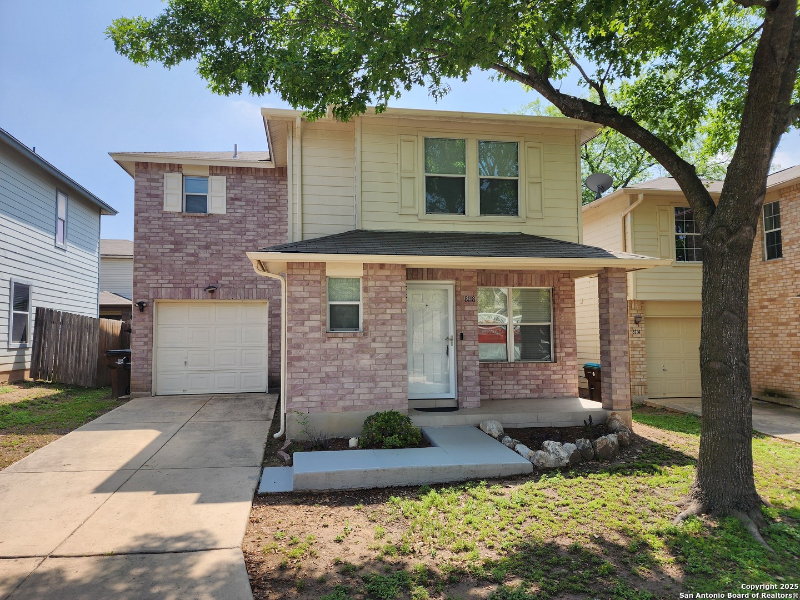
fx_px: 532
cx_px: 400
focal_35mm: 23
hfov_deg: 73.9
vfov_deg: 58.9
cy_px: 300
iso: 12
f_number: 1.8
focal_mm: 6.4
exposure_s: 1/771
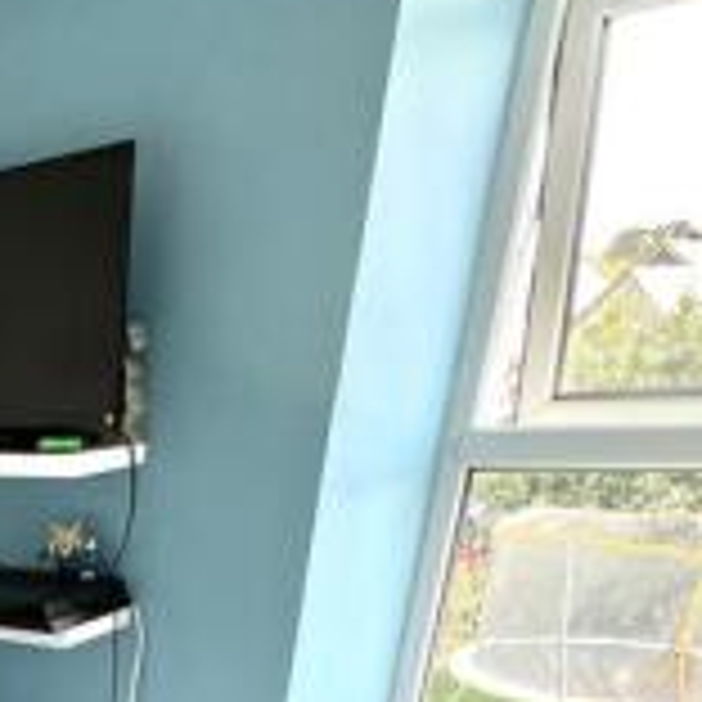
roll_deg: +2.8
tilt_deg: -22.3
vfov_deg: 32.4
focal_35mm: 43
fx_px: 987
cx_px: -245
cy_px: 844
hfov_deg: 29.9
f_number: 1.8
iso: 50
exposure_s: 1/99
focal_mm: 1.57
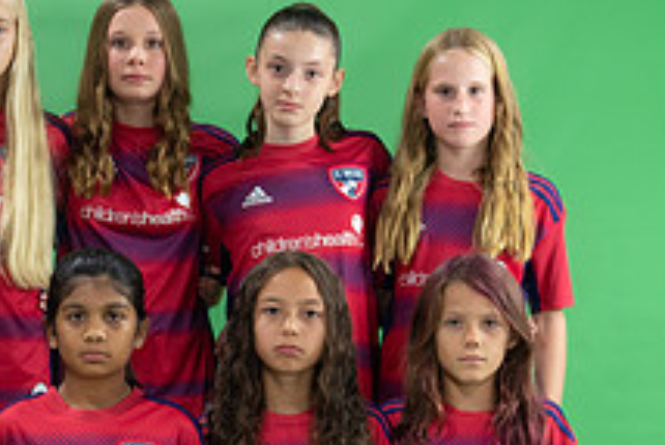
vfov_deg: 7.2
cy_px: 447
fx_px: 3512
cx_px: 47
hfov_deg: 10.7
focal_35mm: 190
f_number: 2.8
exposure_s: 1/250
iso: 1000
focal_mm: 70
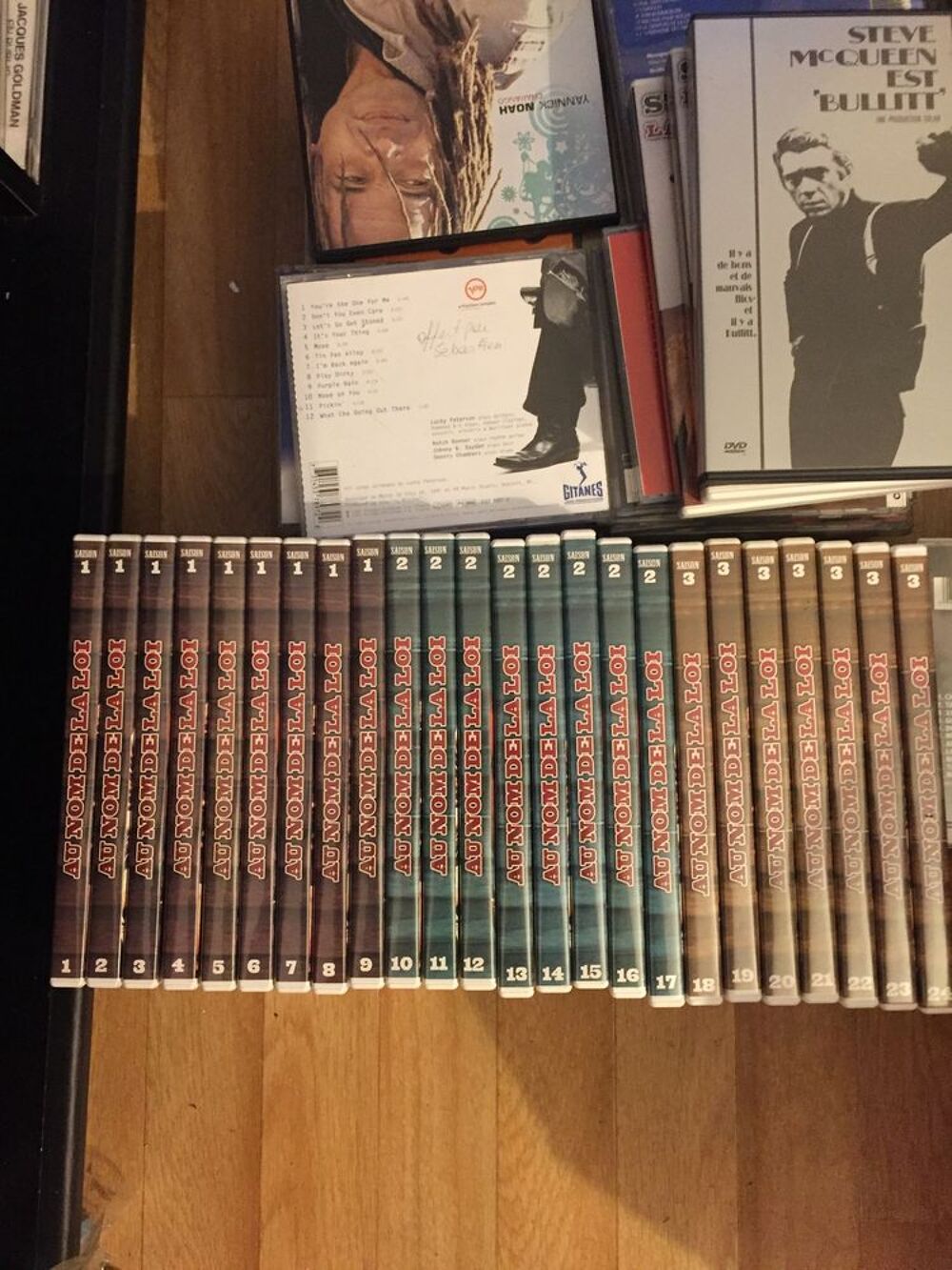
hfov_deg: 48.2
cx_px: 476
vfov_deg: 61.7
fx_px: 1063
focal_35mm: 29
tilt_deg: -85.4
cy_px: 635
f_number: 2.2
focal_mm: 4.15
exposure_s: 1/17
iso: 500
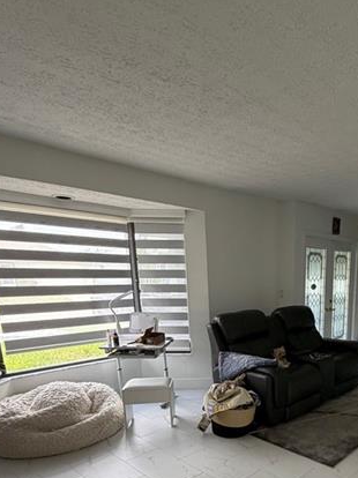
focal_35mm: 26
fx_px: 359
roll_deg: -0.7
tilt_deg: -14.1
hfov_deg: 50.1
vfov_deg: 63.1
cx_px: 283
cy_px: 364
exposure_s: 1/120
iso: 200
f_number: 2.2
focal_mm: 2.22
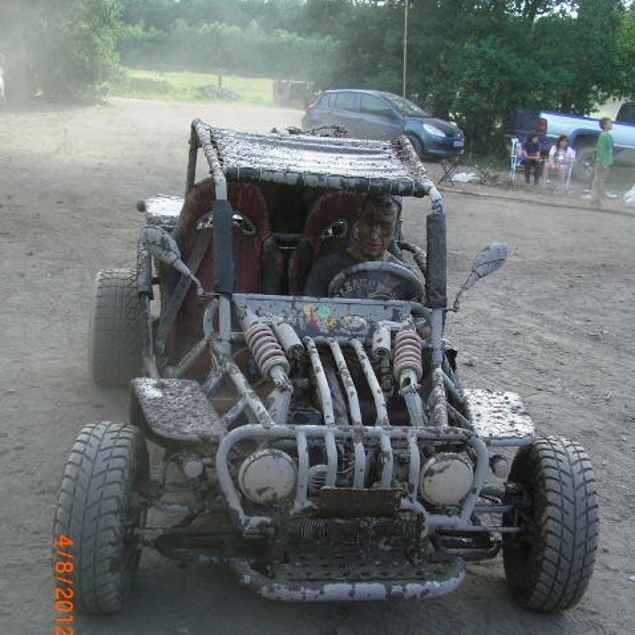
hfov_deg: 37.6
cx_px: 318
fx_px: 934
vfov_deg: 37.5
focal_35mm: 45
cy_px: 356
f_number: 2.8
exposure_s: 1/200
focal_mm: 7.9
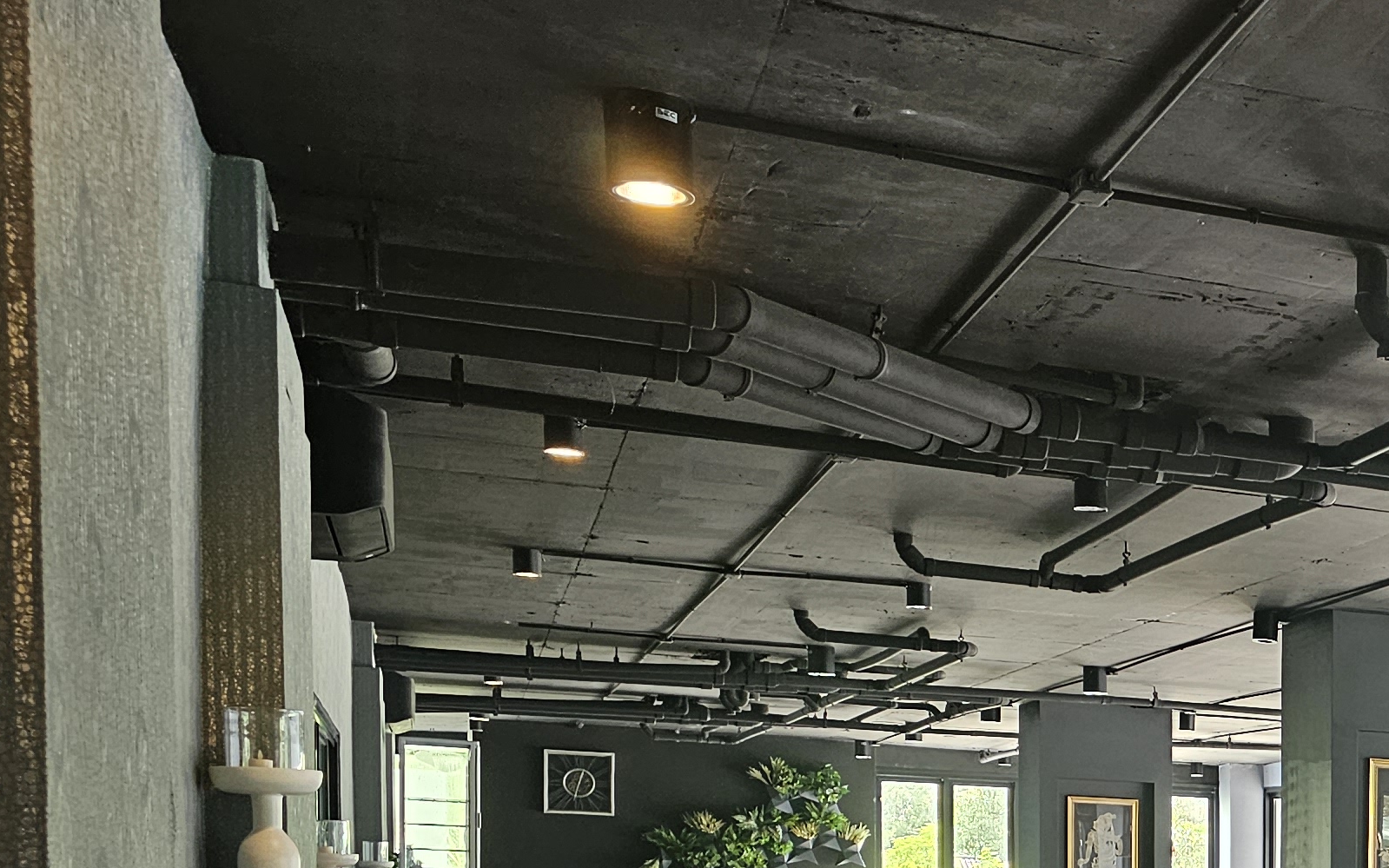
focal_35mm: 61
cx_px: 1634
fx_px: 2309
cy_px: 1065
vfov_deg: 19.9
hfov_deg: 29.2
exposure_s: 1/100
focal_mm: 6.3
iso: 160
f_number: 1.7
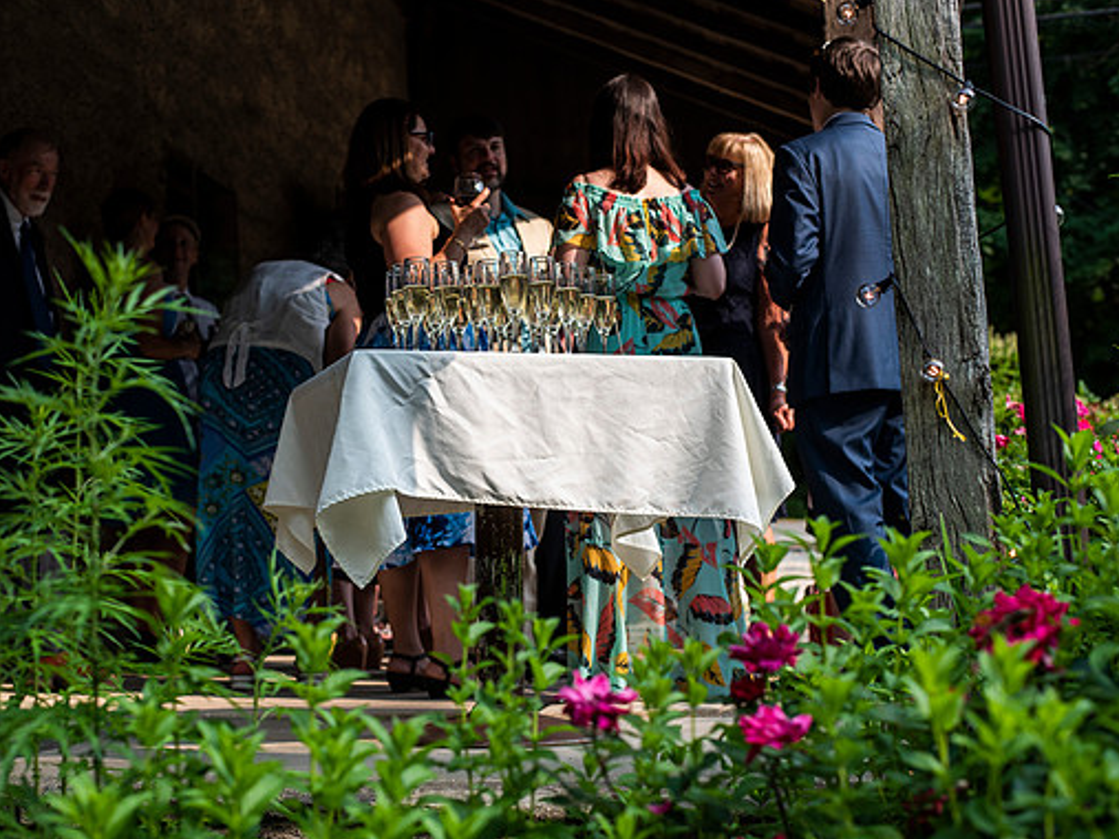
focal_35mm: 55
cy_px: 421
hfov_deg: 34.9
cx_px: 494
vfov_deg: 26.5
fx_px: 1778
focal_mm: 50
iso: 400
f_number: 3.5
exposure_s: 1/2500
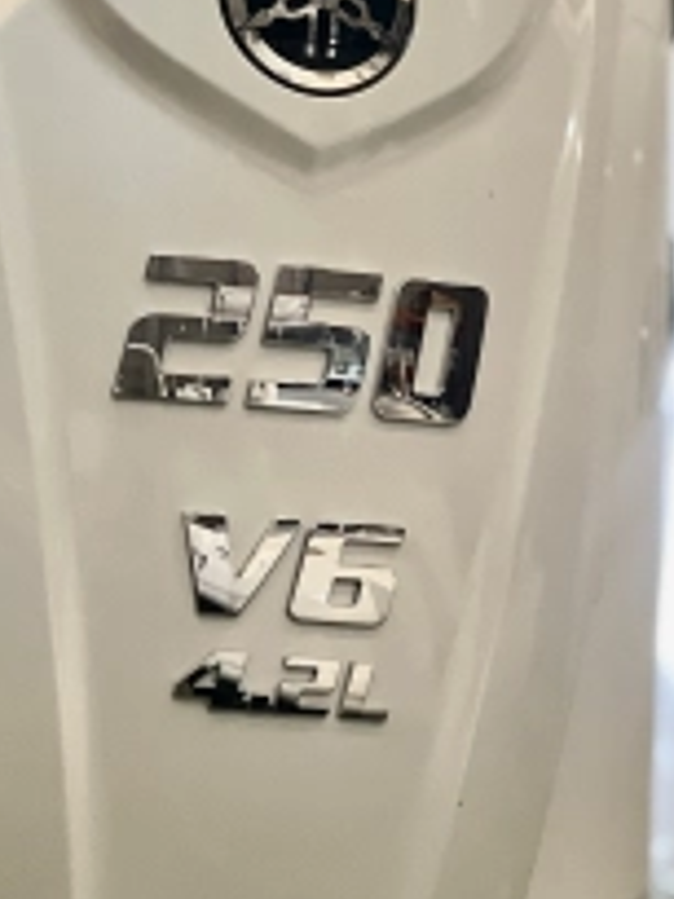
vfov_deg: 9.5
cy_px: 478
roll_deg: -1.2
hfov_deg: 7.1
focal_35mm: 208
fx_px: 5400
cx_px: 278
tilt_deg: +6.7
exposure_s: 1/33
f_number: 2.8
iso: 320
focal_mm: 9
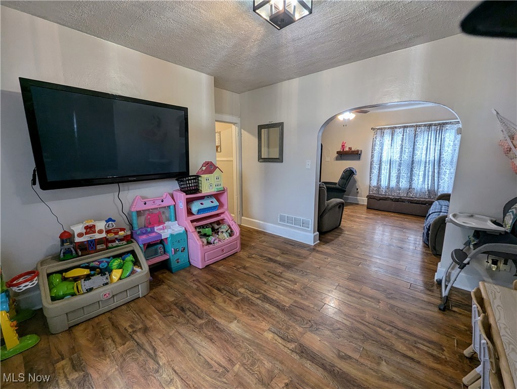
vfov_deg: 90.0
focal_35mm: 13
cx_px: 258
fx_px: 194
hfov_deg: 106.1
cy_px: 194
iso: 104
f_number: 2.2
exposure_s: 1/24
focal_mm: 1.95
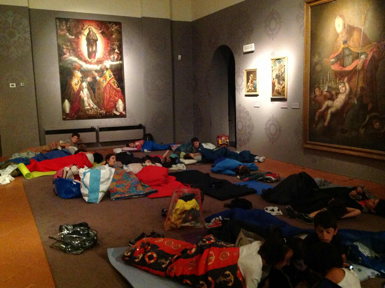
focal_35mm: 35
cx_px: 192
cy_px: 144
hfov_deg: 52.7
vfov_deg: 40.6
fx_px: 389
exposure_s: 1/15
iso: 800
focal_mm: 4.28
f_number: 2.4
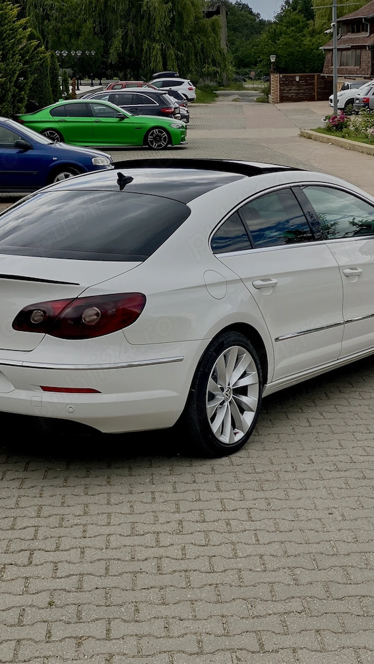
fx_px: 1321
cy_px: 237
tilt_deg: -6.6
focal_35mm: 75
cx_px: 179
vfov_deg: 28.1
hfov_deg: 16.1
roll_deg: +0.1
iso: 20
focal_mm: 6
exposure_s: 1/1261
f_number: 2
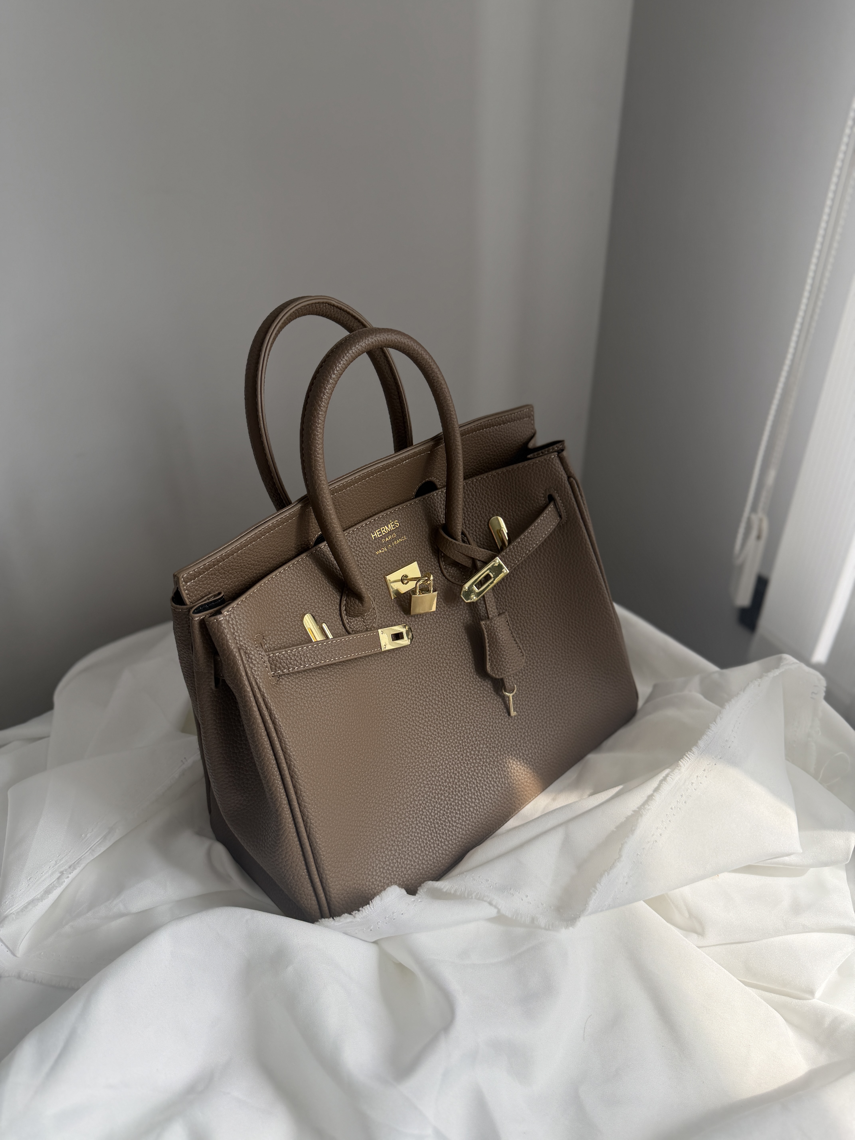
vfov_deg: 71.6
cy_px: 570
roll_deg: +1.0
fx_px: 790
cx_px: 428
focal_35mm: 24
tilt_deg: -35.3
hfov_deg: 56.8
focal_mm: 6.76
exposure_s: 1/428
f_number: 1.78
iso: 80
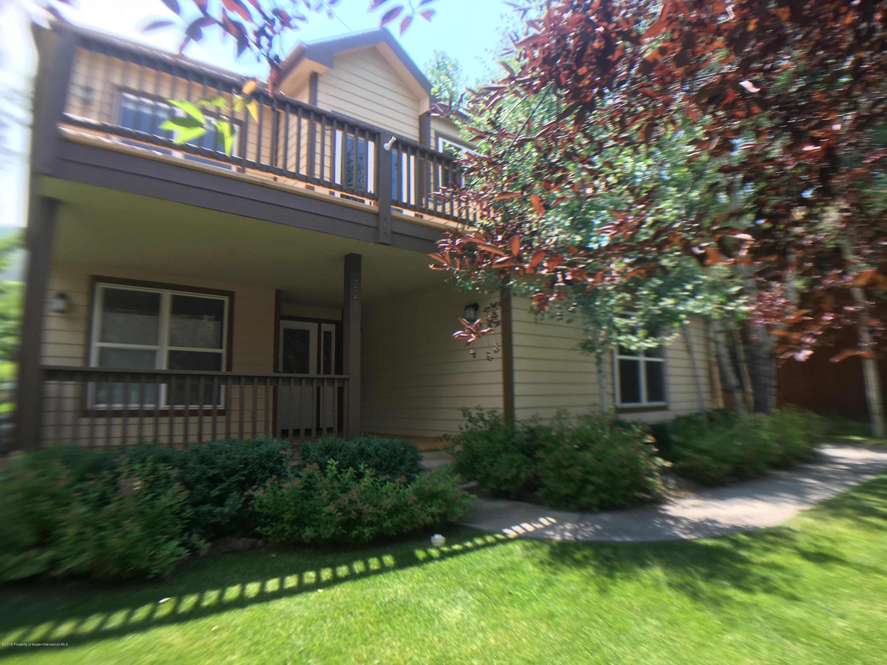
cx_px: 444
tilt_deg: +7.9
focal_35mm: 29
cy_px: 332
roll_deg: +0.3
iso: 25
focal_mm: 4.15
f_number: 2.2
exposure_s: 1/267
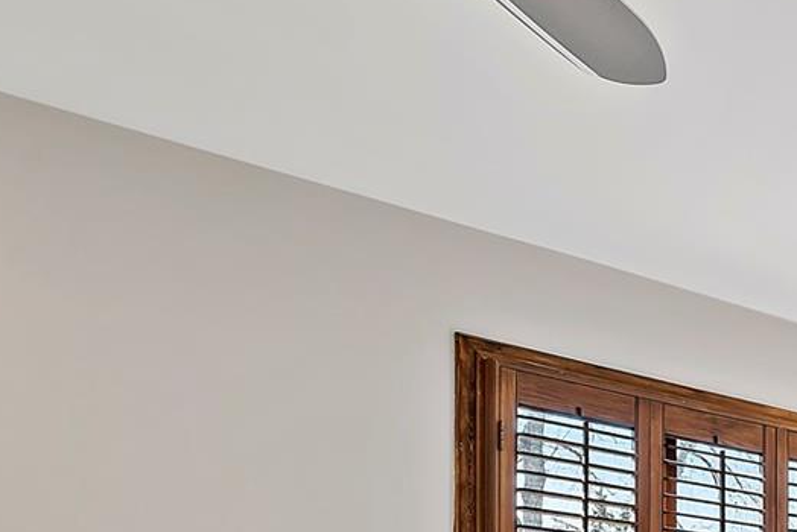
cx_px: 1194
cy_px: 742
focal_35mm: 57
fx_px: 1272
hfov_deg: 25.9
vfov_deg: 20.9
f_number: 8
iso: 80
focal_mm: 18.8
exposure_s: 1/2
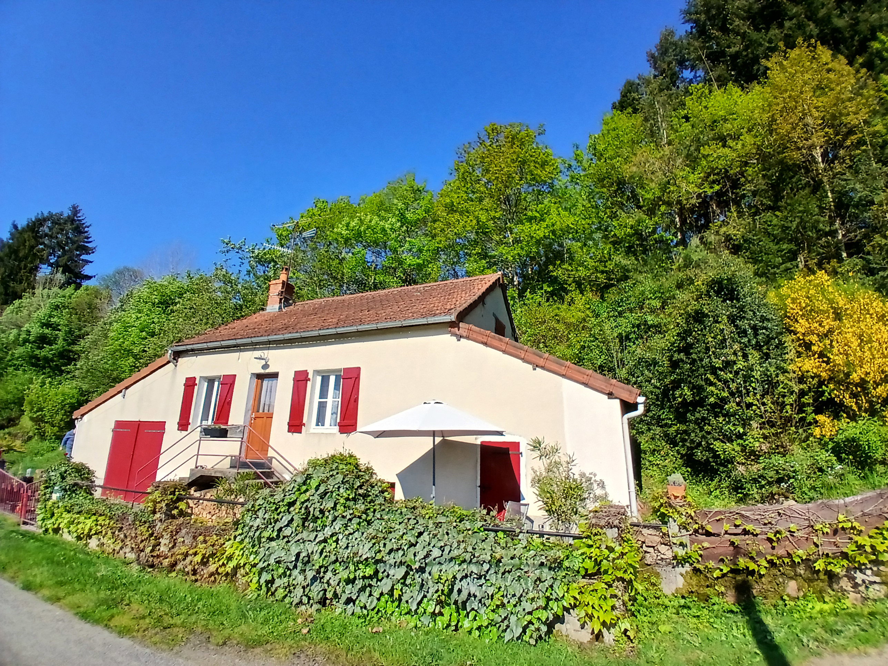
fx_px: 436
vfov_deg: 74.7
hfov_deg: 91.0
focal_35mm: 17
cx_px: 444
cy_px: 333
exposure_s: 1/1427
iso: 50
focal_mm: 1.4
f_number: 2.2
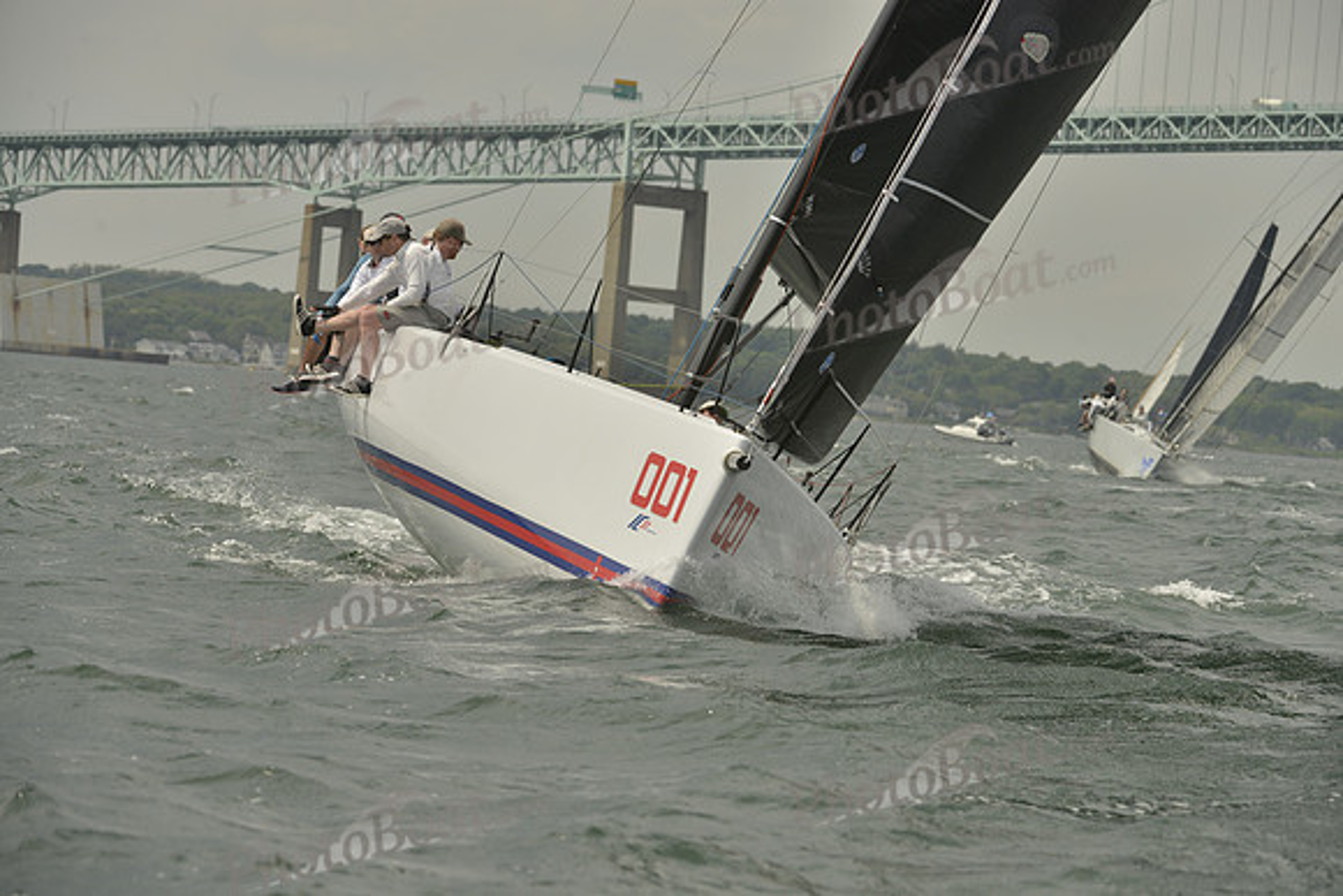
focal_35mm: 200
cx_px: 672
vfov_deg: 6.9
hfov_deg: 10.3
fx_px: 7463
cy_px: 448
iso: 280
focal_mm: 200
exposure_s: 1/1250
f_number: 9
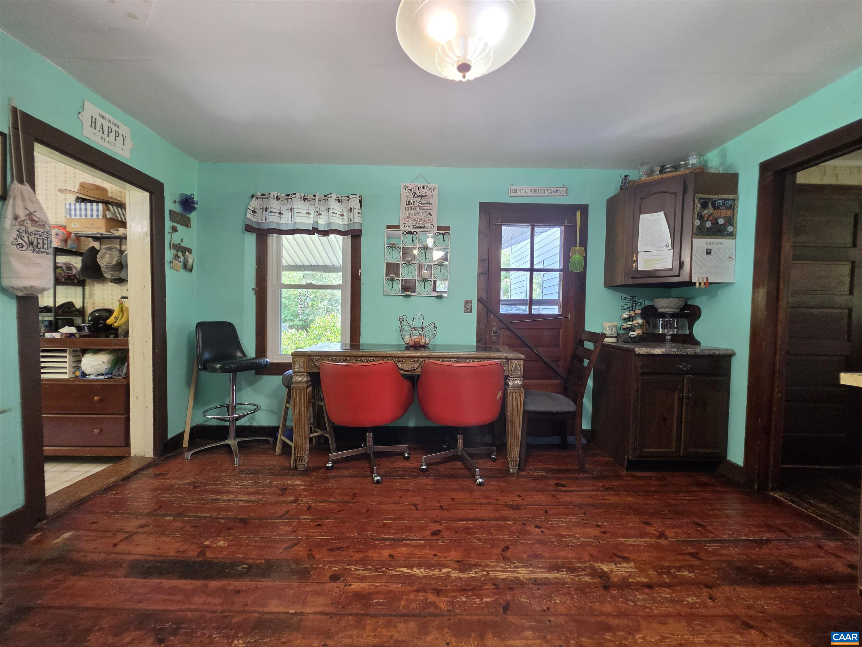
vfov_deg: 89.9
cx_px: 431
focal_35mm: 13
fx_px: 324
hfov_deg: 106.2
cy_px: 324
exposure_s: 1/60
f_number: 1.9
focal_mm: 2.2
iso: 250
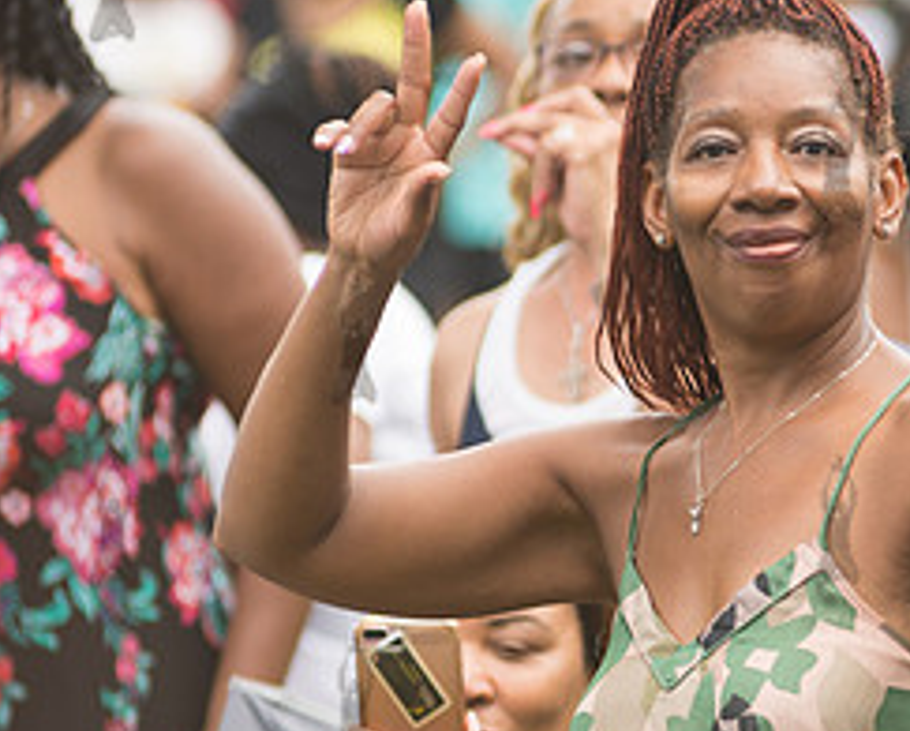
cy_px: 519
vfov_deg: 3.7
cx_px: 835
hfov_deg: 4.7
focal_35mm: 414
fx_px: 11163
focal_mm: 185
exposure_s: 1/200
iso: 400
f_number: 4
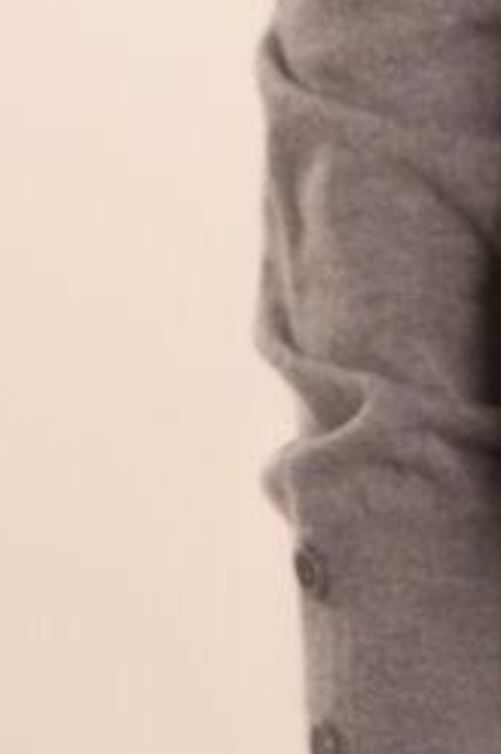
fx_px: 7640
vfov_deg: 5.6
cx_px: 1326
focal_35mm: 365
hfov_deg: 3.7
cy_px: -568
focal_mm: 50
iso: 400
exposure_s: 1/125
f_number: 2.8
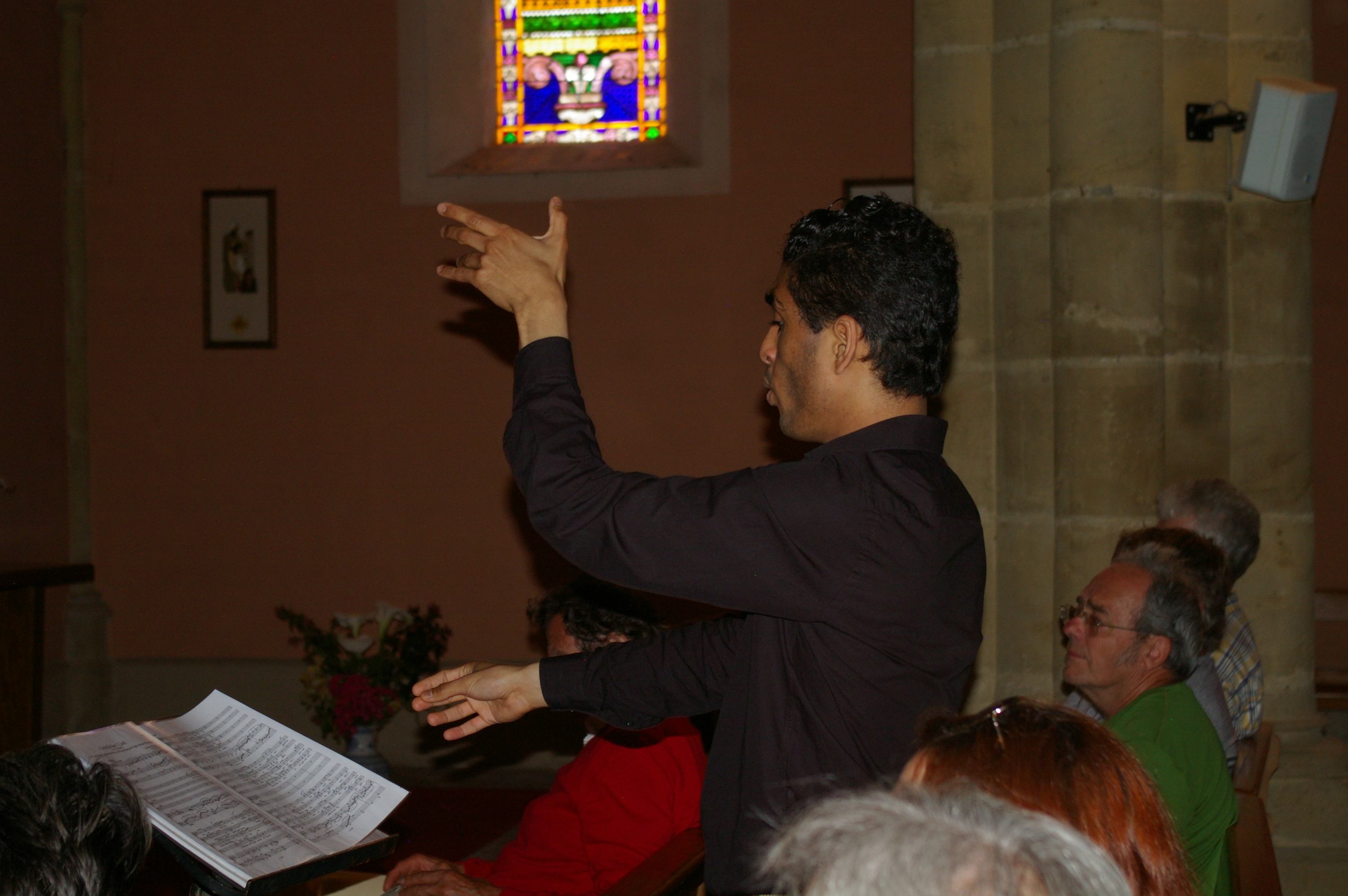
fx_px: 2806
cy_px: 448
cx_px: 674
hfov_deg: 27.0
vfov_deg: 18.1
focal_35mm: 75
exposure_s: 1/60
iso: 400
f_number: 5.6
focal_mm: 50
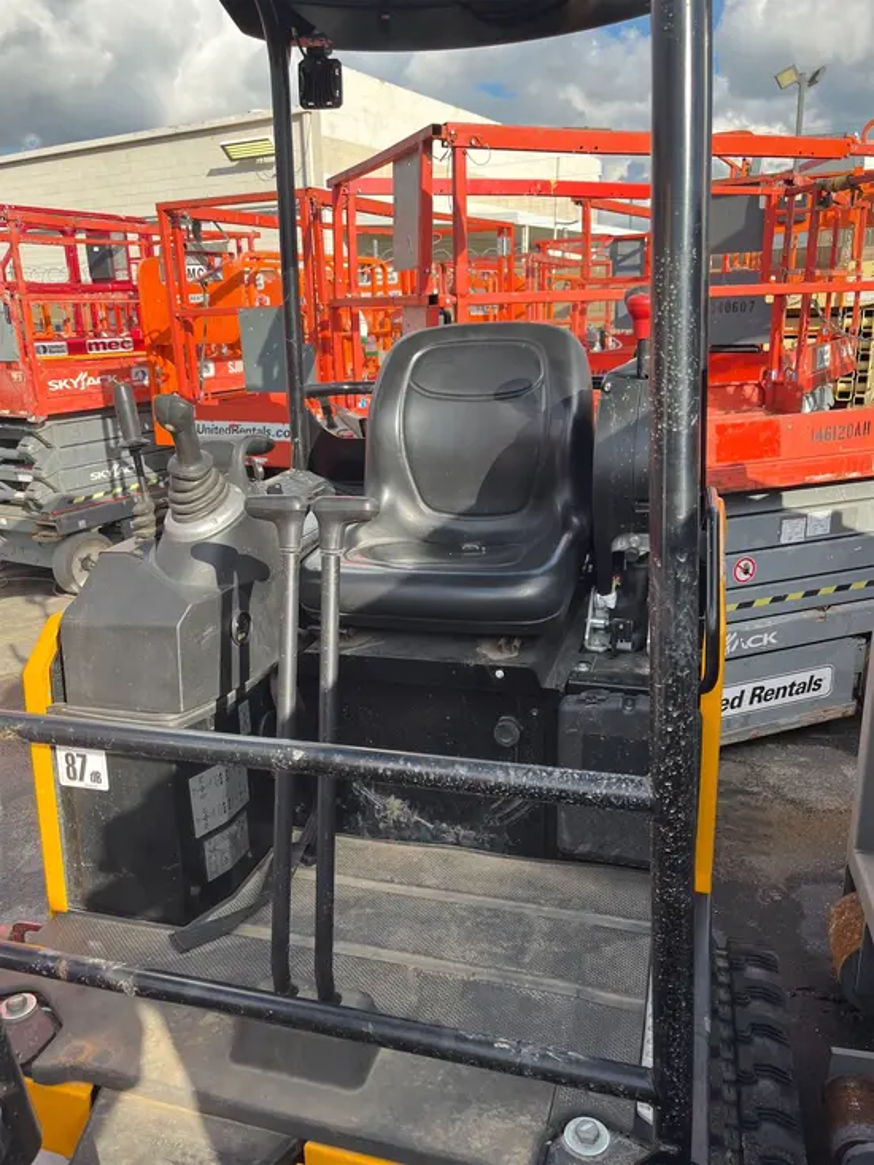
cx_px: 437
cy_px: 582
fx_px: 875
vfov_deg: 67.3
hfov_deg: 53.1
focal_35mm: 26
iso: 50
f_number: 1.6
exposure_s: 1/1186
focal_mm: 5.1
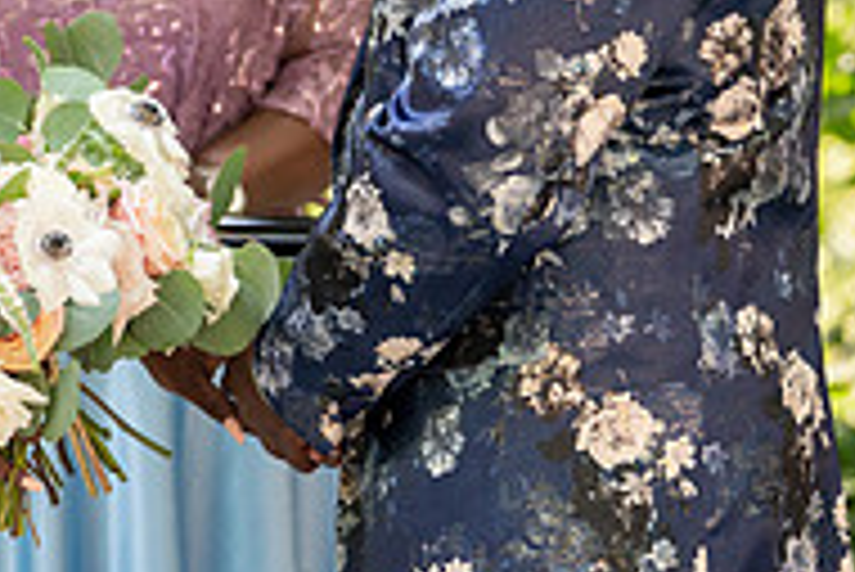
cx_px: 240
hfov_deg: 4.8
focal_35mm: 428
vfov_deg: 3.2
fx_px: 10172
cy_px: -62
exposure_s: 1/200
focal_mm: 137
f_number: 4
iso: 400
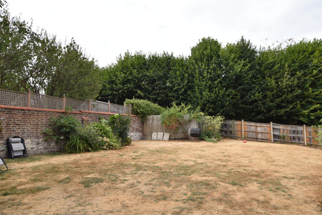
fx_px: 224
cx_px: 163
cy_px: 112
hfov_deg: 71.5
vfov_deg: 51.3
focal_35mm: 25
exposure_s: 1/160
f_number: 6.3
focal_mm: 16
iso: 100
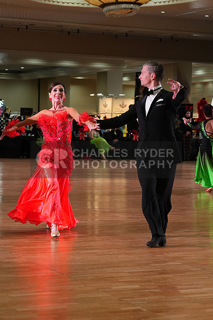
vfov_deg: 21.5
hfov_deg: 14.4
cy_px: 160
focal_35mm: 95
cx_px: 106
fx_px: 843
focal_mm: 95
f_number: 6.3
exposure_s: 1/200
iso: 3200
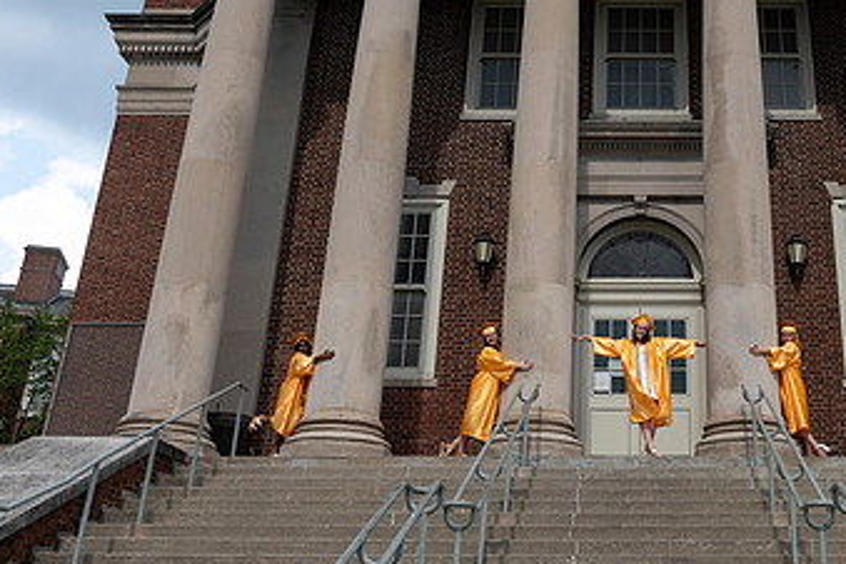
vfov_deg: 31.0
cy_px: 188
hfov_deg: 43.8
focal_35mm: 43
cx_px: 643
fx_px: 1010
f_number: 6.3
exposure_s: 1/250
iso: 80
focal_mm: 24
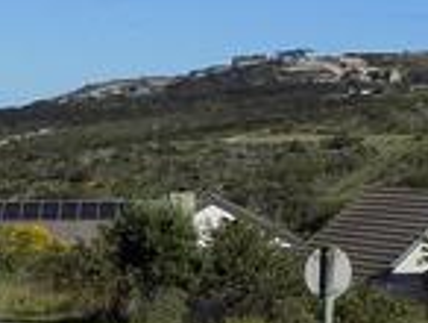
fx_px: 1560
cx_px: 82
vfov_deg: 11.8
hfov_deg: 15.5
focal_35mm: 126
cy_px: 241
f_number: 9.9
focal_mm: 4
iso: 80
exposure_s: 1/160
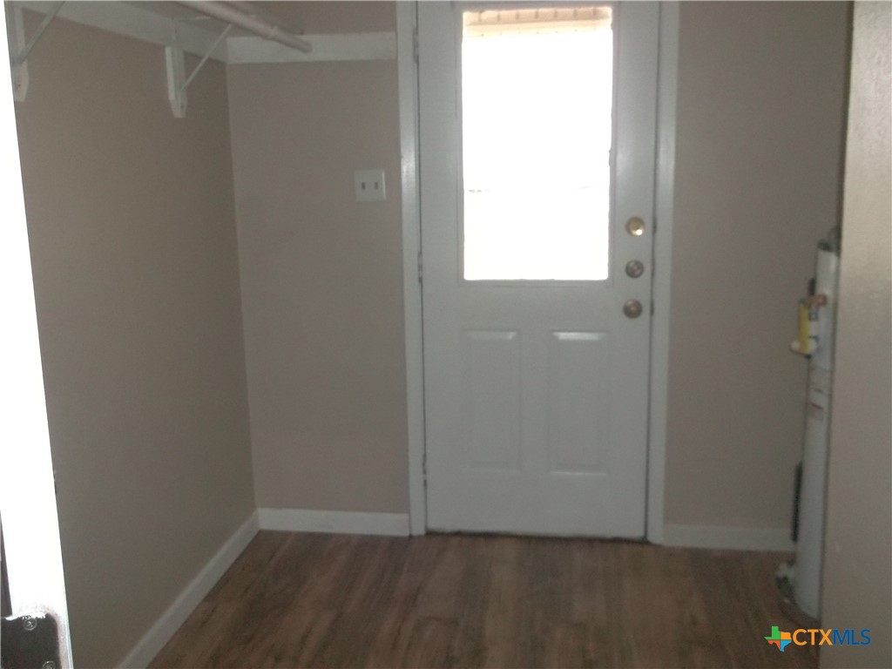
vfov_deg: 42.9
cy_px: 334
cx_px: 446
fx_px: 850
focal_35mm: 33
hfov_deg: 55.4
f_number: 3.3
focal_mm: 5.9
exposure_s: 1/30
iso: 320
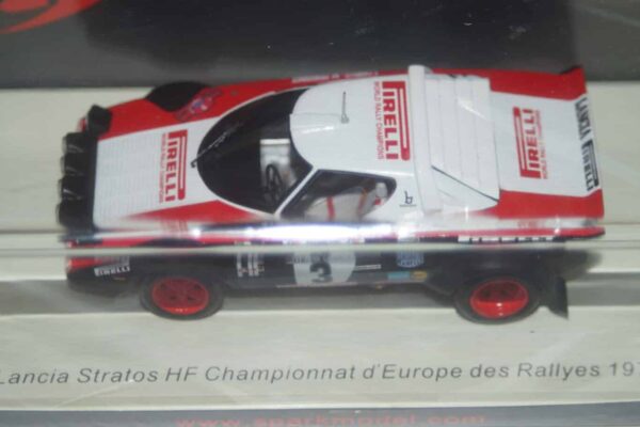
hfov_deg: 17.1
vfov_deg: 11.4
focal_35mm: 120
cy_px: 214
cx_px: 320
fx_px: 2133
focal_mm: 80
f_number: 5.6
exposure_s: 1/80
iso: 320
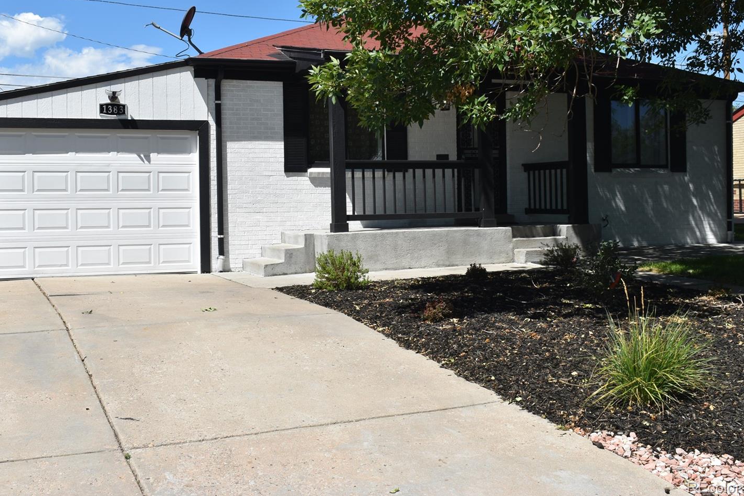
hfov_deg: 44.5
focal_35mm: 44
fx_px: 909
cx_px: 352
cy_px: 218
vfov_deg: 30.5
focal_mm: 26
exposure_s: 1/200
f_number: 11
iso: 100
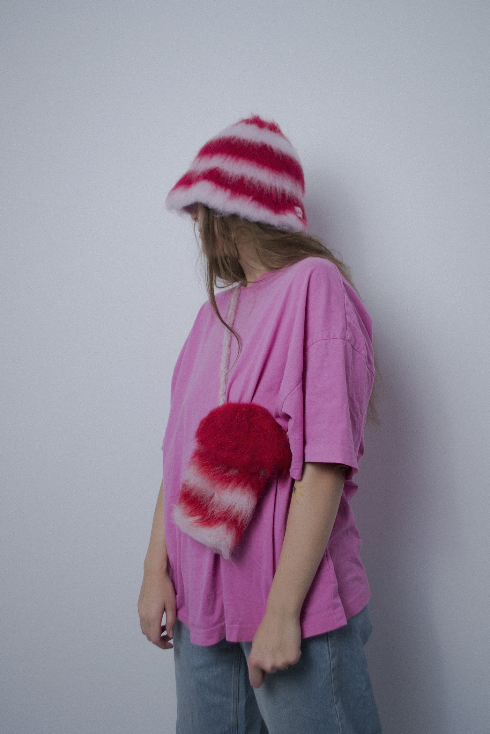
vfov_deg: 57.2
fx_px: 674
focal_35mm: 33
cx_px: 245
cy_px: 367
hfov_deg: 40.0
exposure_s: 1/40
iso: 100
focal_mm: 22
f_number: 4.5
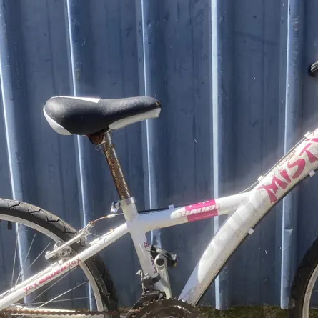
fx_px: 592
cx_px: 192
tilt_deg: -15.8
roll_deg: +0.7
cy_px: 253
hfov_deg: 30.0
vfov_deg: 29.4
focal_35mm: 57
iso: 20
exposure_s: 1/787
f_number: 1.8
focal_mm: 3.99
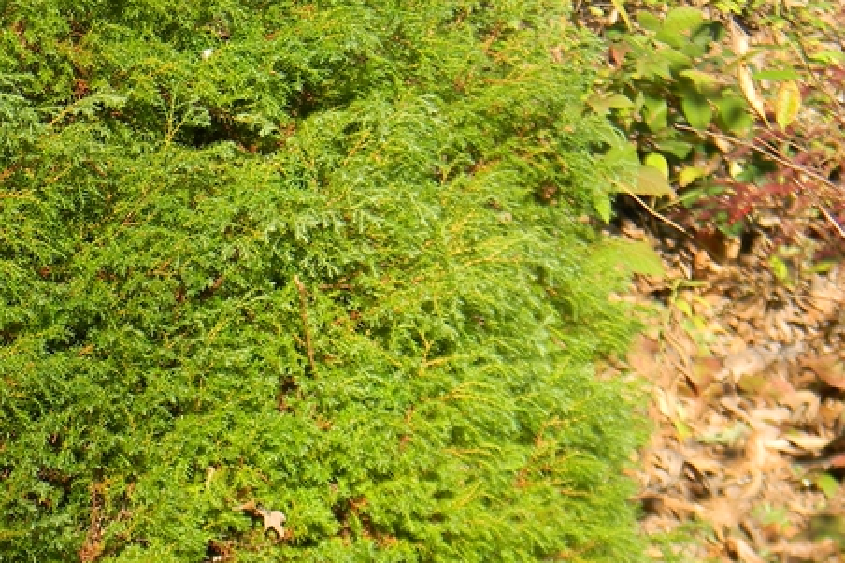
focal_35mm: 132
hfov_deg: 15.4
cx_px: 127
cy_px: 397
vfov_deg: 10.4
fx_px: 3097
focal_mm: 10.1
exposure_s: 1/198
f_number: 4.1
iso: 80
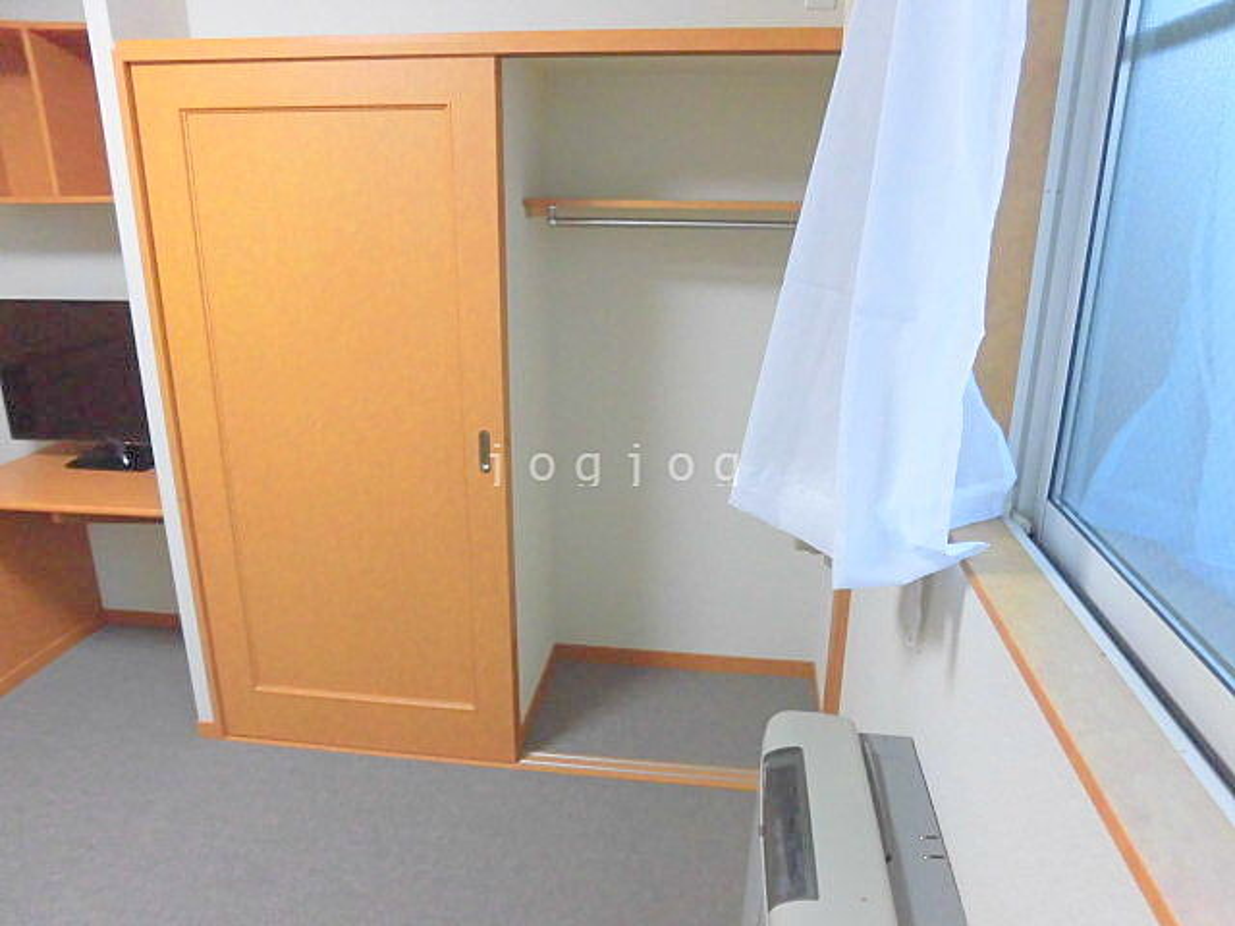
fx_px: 856
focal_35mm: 24
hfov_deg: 71.6
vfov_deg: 56.8
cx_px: 618
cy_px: 463
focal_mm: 4.3
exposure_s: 1/25
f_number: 3.1
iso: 400
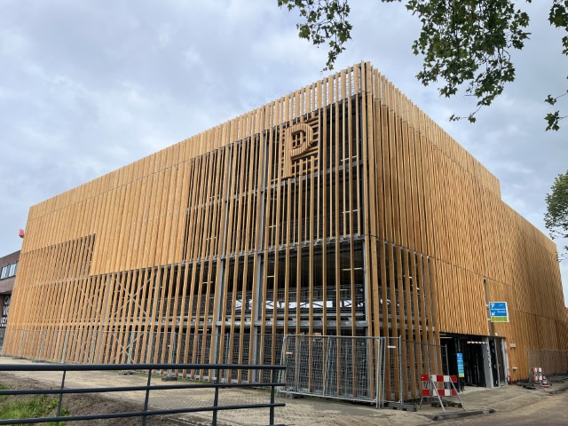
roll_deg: -1.1
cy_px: 213
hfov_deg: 67.3
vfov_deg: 53.1
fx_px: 427
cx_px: 284
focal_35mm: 26
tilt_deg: +15.8
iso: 50
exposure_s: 1/3049
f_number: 1.6
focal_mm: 5.1
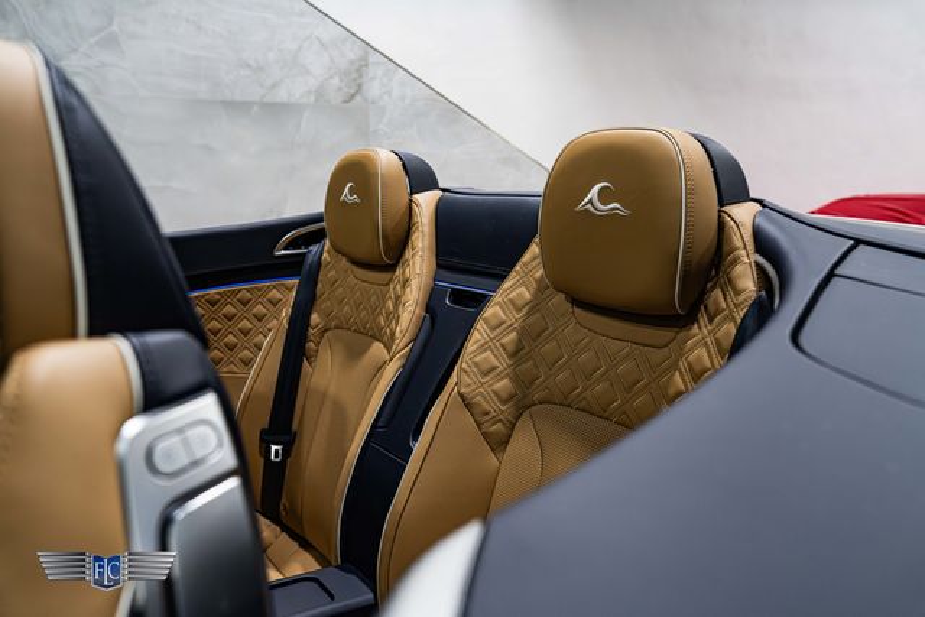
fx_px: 668
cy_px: 308
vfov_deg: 49.6
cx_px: 462
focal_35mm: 26
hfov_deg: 69.4
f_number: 4.5
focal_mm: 26
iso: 1600
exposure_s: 1/80
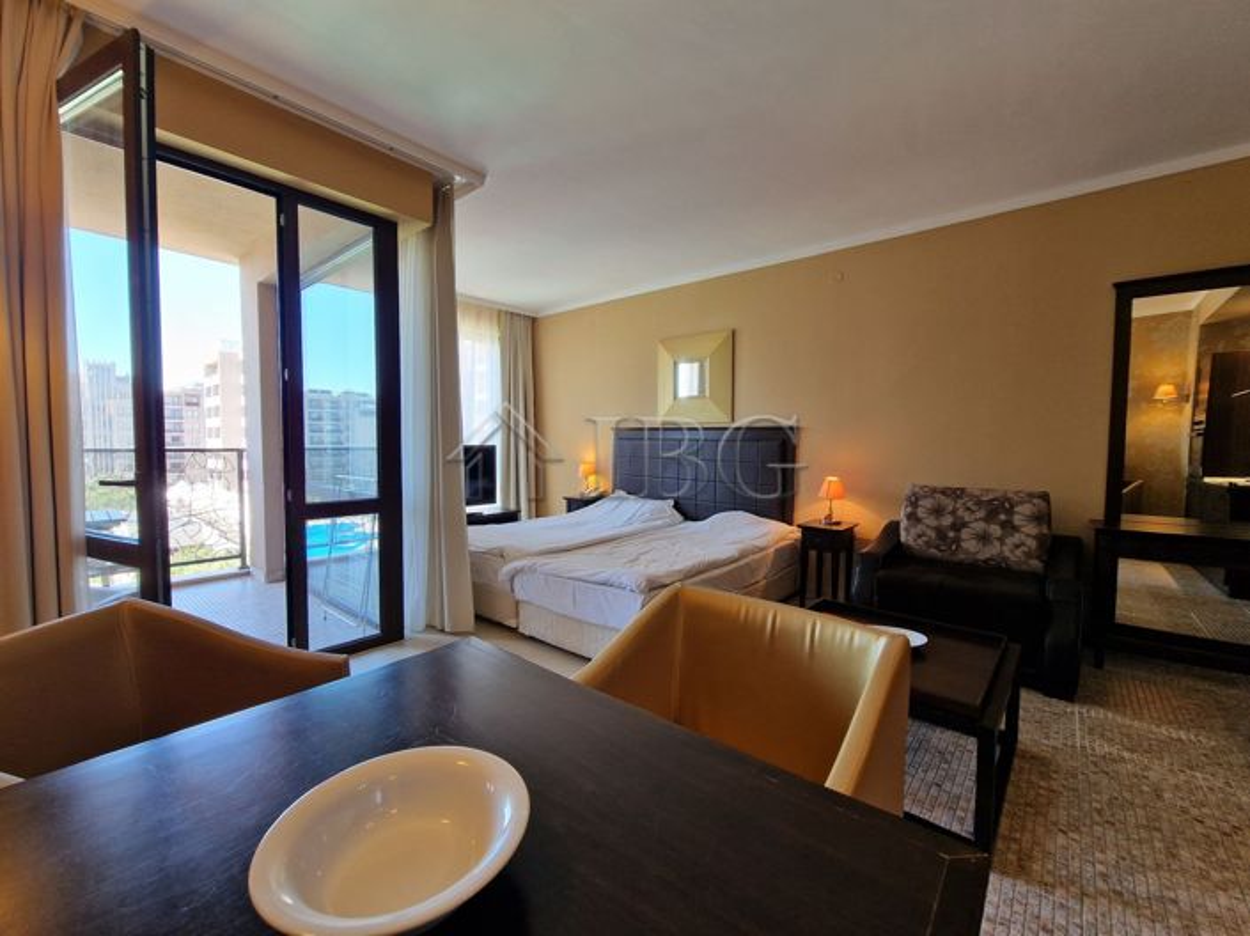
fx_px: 469
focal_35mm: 13
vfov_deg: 89.9
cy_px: 468
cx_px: 625
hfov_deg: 106.2
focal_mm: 2.2
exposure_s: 1/50
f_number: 2.2
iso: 50
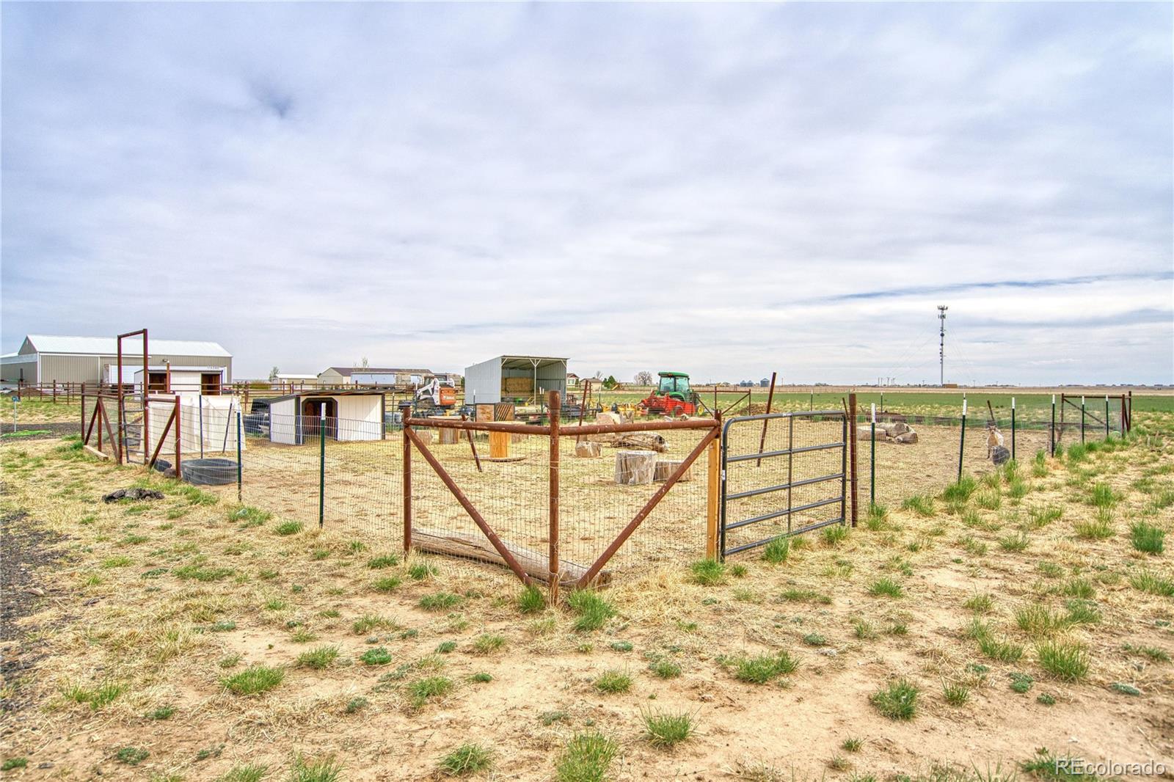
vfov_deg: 57.2
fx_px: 717
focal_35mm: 22
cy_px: 391
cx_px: 587
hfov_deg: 78.6
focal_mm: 22
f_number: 4
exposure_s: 1/4000
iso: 500
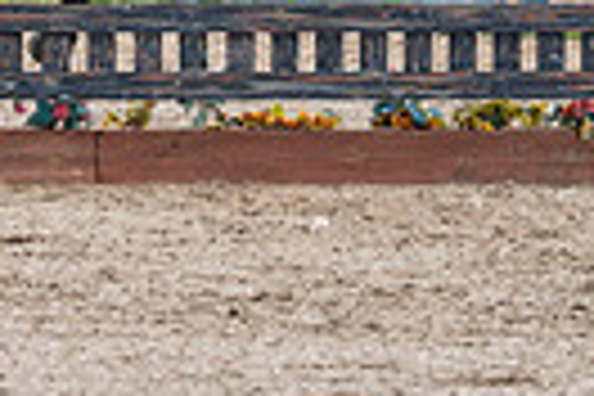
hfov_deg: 1.8
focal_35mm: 1141
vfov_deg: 1.2
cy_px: -421
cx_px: -14
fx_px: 18825
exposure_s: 1/320
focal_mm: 259
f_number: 5.6
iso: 200
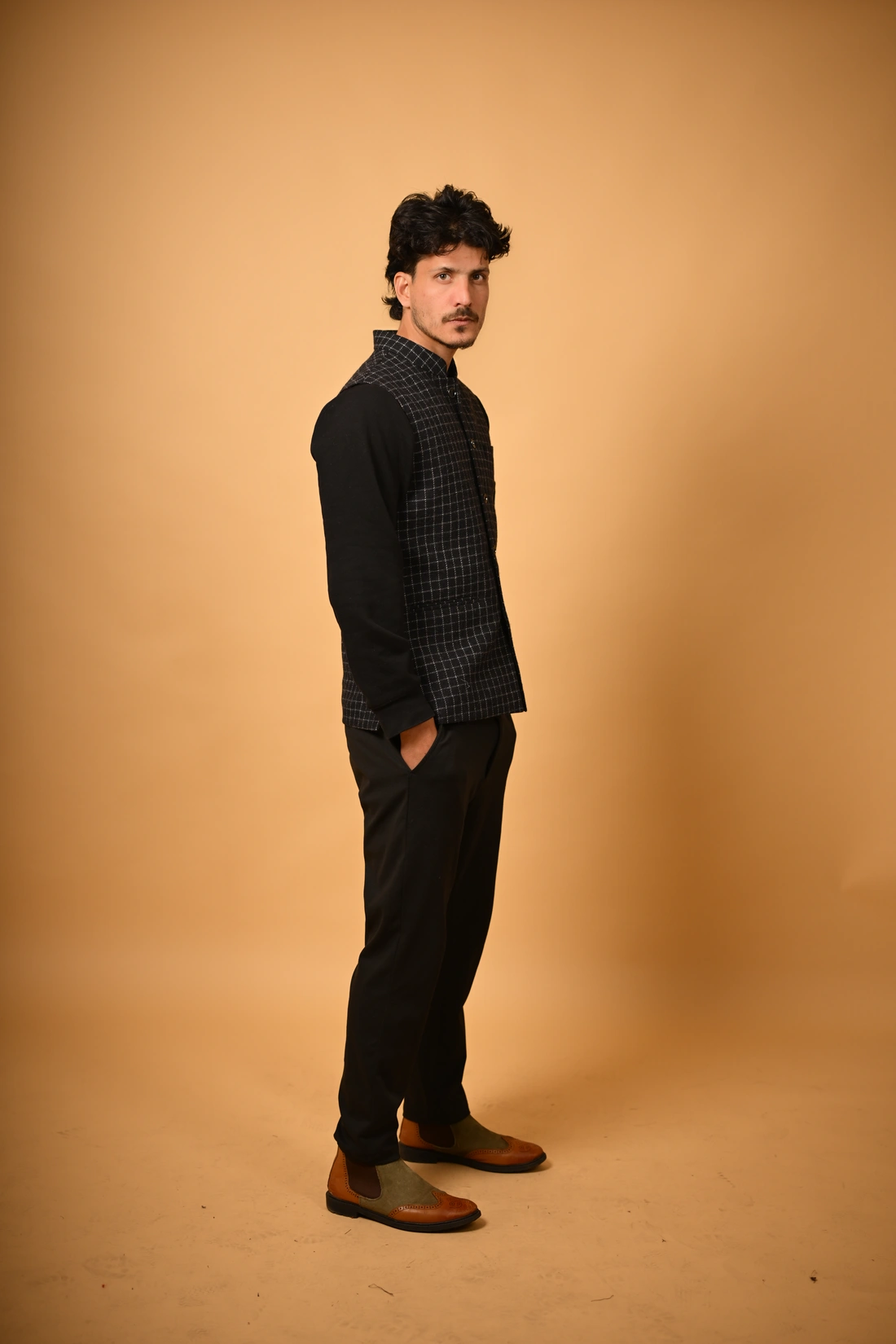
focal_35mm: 50
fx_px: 1867
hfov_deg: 27.0
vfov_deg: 39.6
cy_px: 672
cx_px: 448
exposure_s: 1/1250
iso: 200
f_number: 2.2
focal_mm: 50
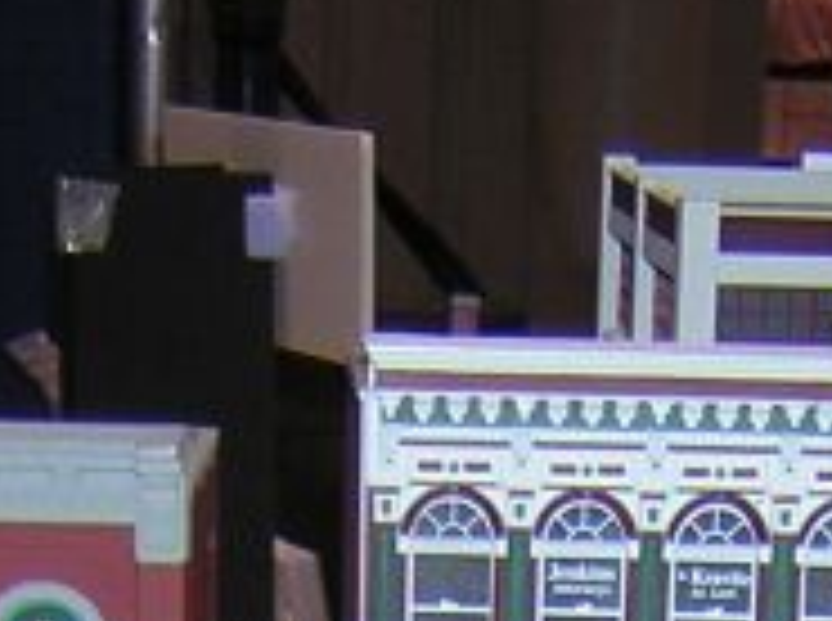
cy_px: 1318
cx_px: 603
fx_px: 3742
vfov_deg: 8.8
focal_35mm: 156
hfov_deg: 12.7
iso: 100
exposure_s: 1/60.1
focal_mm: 4.7
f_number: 2.6
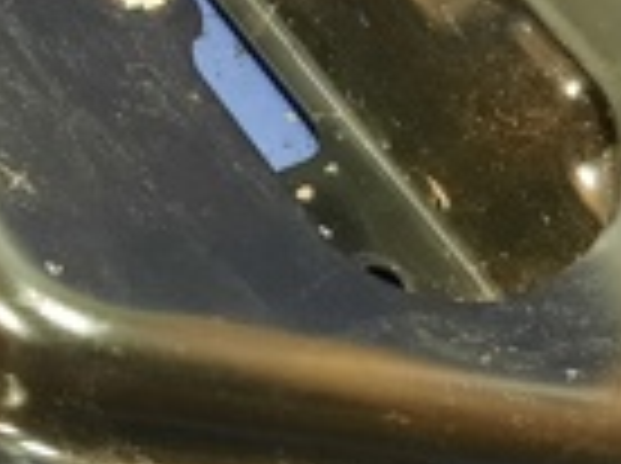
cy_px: -86
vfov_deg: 12.4
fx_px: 2077
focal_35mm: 116
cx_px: 212
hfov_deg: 17.0
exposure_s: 1/25
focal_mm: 4.6
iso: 400
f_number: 2
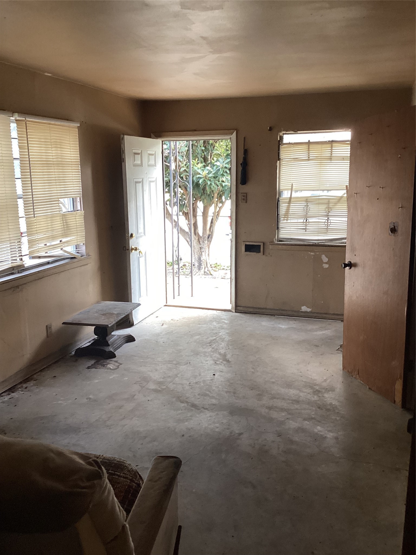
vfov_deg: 58.4
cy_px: 278
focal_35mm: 31
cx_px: 208
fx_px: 497
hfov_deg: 45.4
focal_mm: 3.3
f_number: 2.4
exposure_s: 1/60
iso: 160
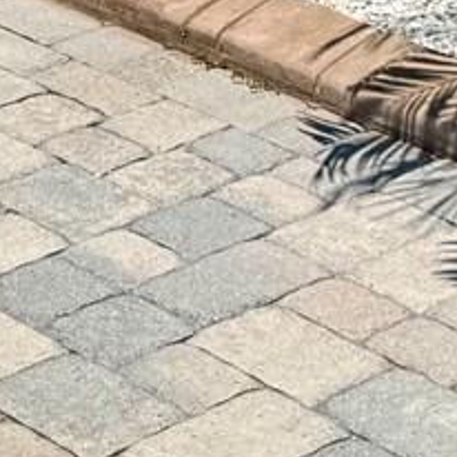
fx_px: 2464
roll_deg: -1.6
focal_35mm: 165
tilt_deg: -2.4
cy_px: -772
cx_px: 299
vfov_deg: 9.1
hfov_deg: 10.6
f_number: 1.78
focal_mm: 6.76
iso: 80
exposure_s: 1/5814
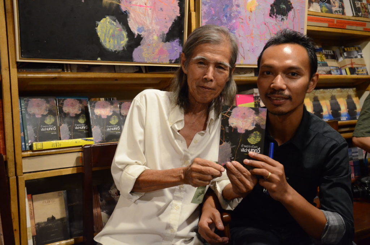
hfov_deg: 53.2
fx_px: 369
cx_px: 185
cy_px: 122
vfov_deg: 36.7
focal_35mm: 36
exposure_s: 1/50
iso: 3200
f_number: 3.8
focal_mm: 24
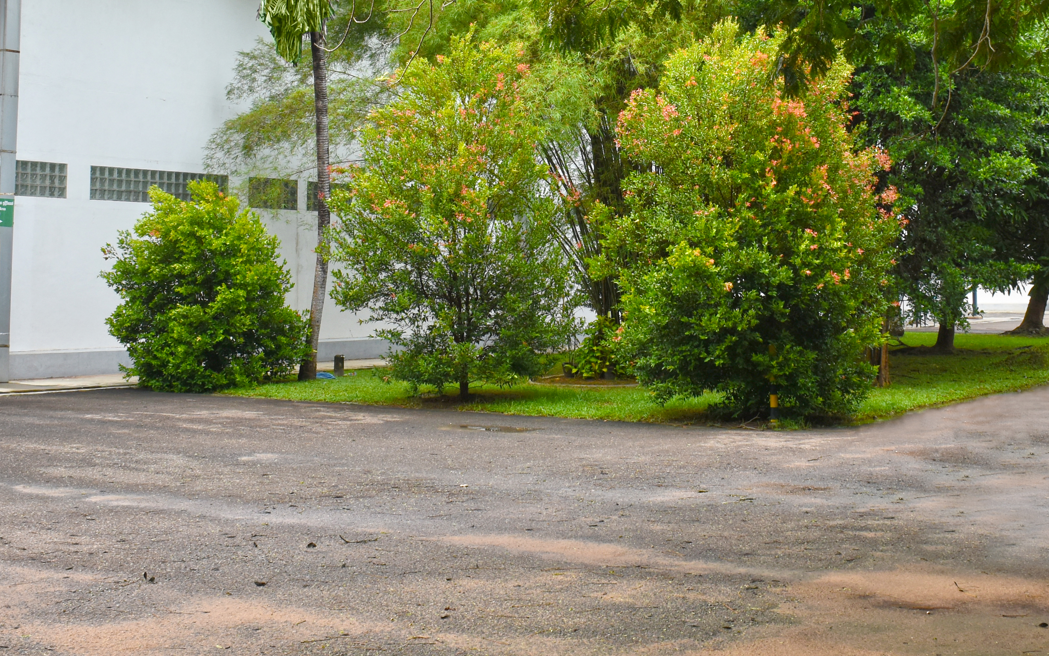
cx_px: 575
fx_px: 1630
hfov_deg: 35.7
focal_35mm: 57
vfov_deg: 22.3
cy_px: 76
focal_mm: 20
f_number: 7.1
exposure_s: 1/160
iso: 320
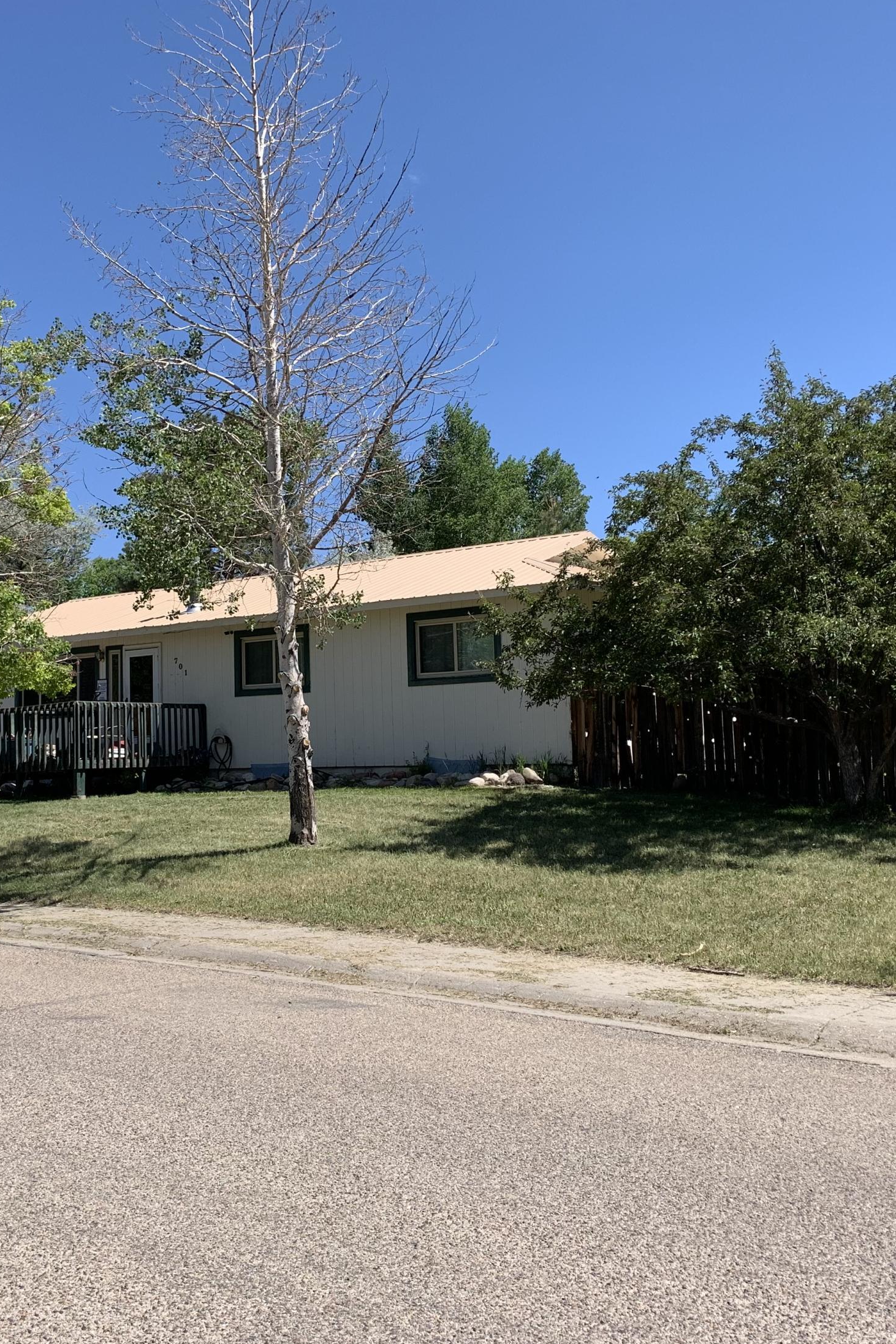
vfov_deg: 51.9
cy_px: 675
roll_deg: +0.8
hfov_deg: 35.7
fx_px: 1381
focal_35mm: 37
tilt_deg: +4.8
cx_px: 315
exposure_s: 1/1953
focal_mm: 4.25
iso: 25
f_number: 1.8
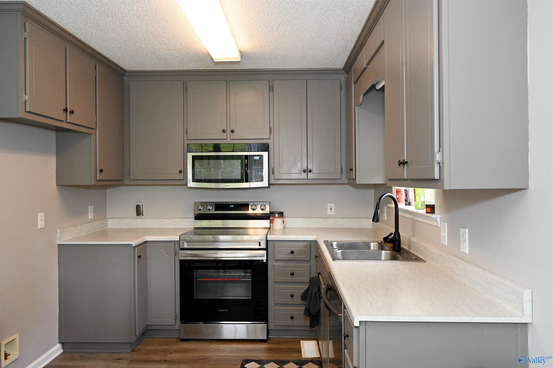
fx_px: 422
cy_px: 184
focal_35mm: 28
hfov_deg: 66.5
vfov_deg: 47.1
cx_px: 276
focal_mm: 27.5
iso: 2500
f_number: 6.3
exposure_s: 1/160
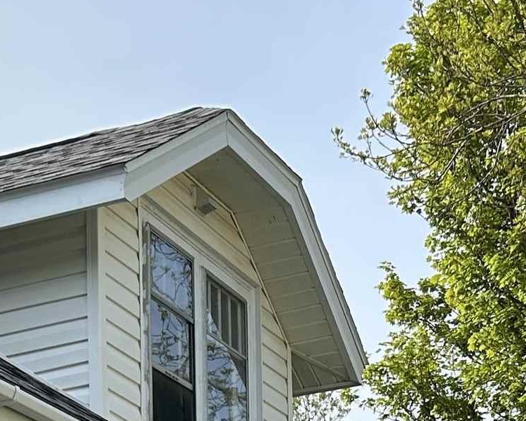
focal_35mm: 104
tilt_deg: +6.7
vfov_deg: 13.6
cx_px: 260
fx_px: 1619
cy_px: 693
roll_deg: -0.2
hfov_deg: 18.5
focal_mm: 5.7
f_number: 1.5
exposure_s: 1/2123
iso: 50
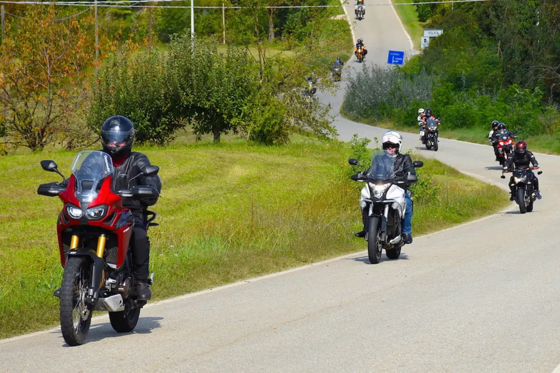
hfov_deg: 15.2
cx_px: 280
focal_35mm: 135
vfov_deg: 10.1
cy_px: 186
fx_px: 2098
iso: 360
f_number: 7.1
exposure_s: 1/1250
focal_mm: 90
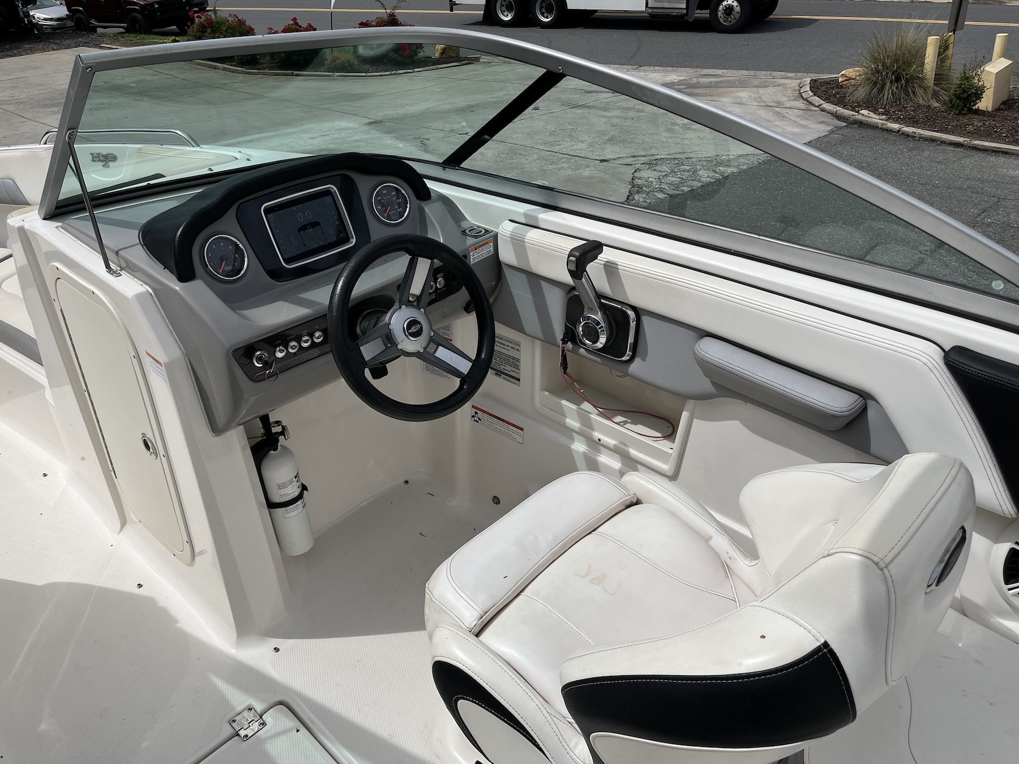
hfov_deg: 67.3
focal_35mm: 26
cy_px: 382
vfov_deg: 53.1
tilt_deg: -29.4
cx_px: 510
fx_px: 765
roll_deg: +4.4
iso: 50
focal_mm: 5.1
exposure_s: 1/11905
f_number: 1.6
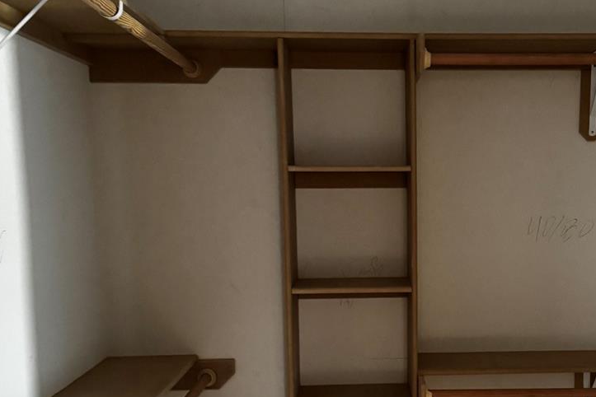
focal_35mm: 53
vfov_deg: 25.2
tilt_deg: -7.7
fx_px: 877
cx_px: 416
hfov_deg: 37.0
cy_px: 302
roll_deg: +0.1
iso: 1000
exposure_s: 1/39
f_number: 1.78
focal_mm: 6.76
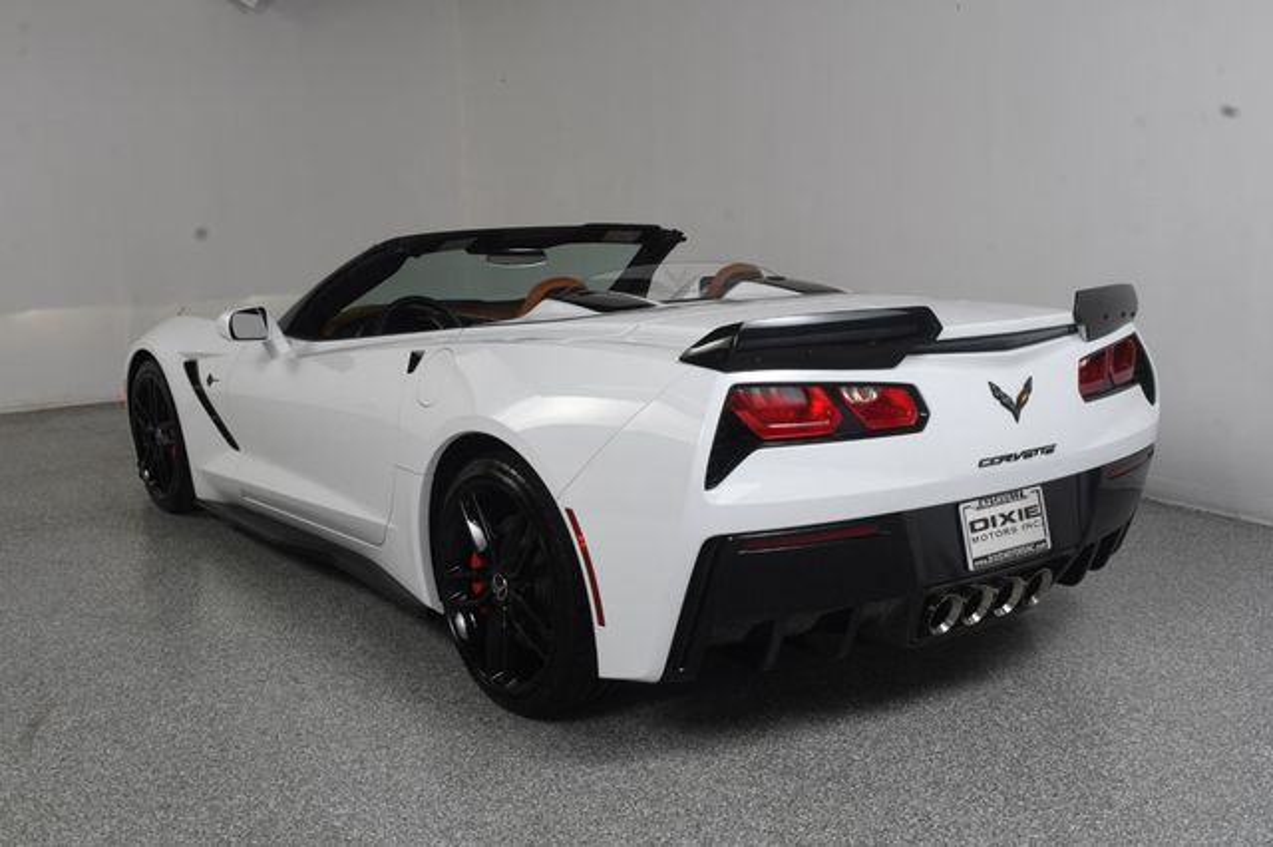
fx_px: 1272
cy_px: 424
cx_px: 636
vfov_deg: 36.8
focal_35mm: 36
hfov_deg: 53.2
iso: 100
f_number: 13
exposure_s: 1/160
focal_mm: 24
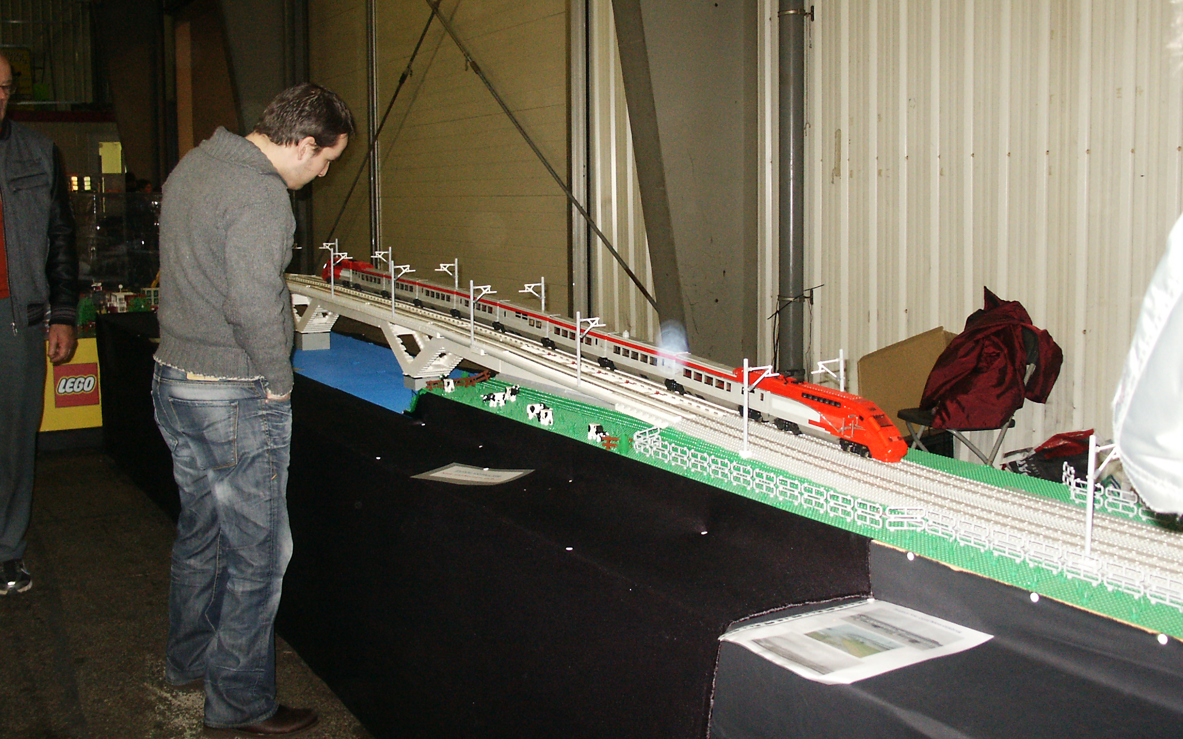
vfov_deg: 33.5
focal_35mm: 38
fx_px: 1225
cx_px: 605
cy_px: 291
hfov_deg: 51.5
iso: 200
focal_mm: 7.18
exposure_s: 1/45
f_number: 3
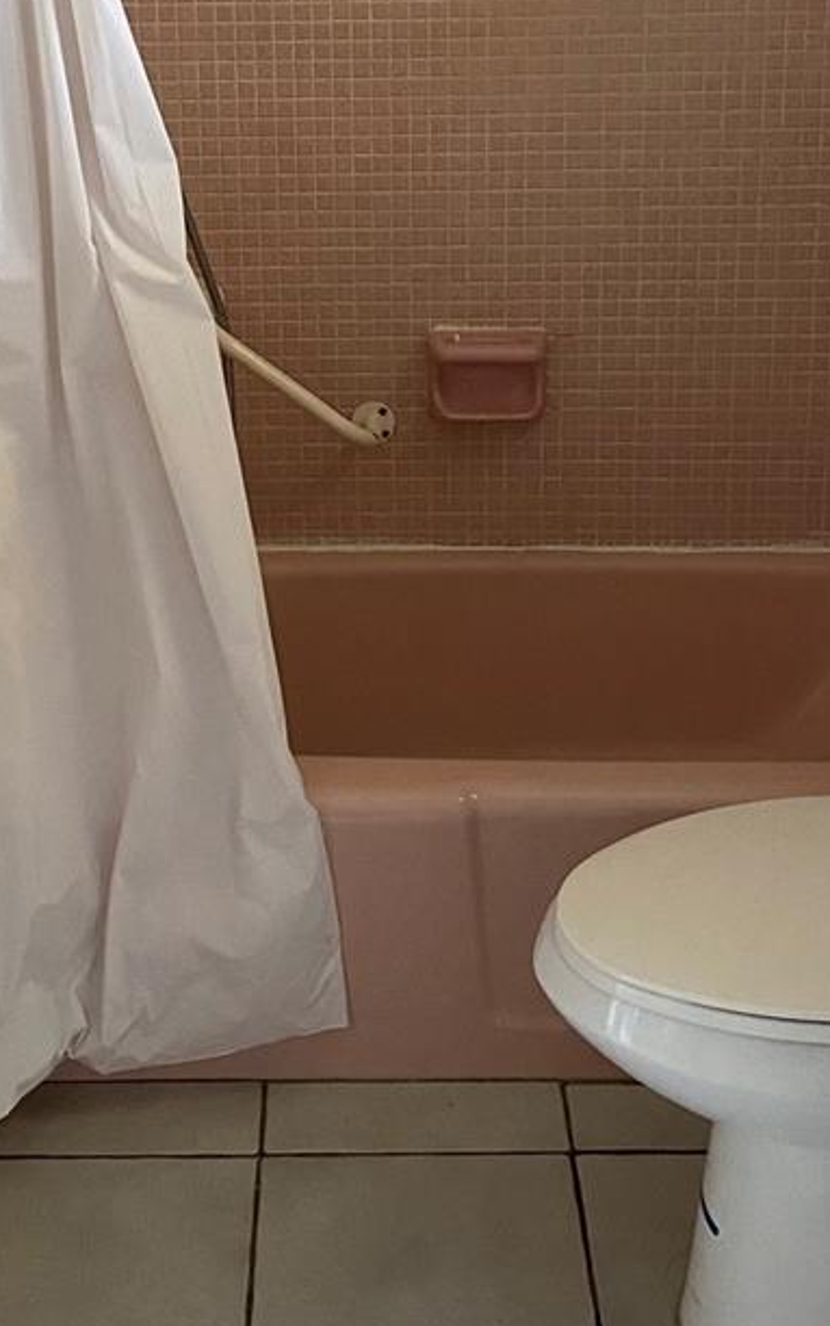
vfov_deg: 36.3
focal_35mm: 54
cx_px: 308
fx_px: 1953
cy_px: 280
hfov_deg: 23.9
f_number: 1.8
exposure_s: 1/38
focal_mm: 4.25
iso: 640
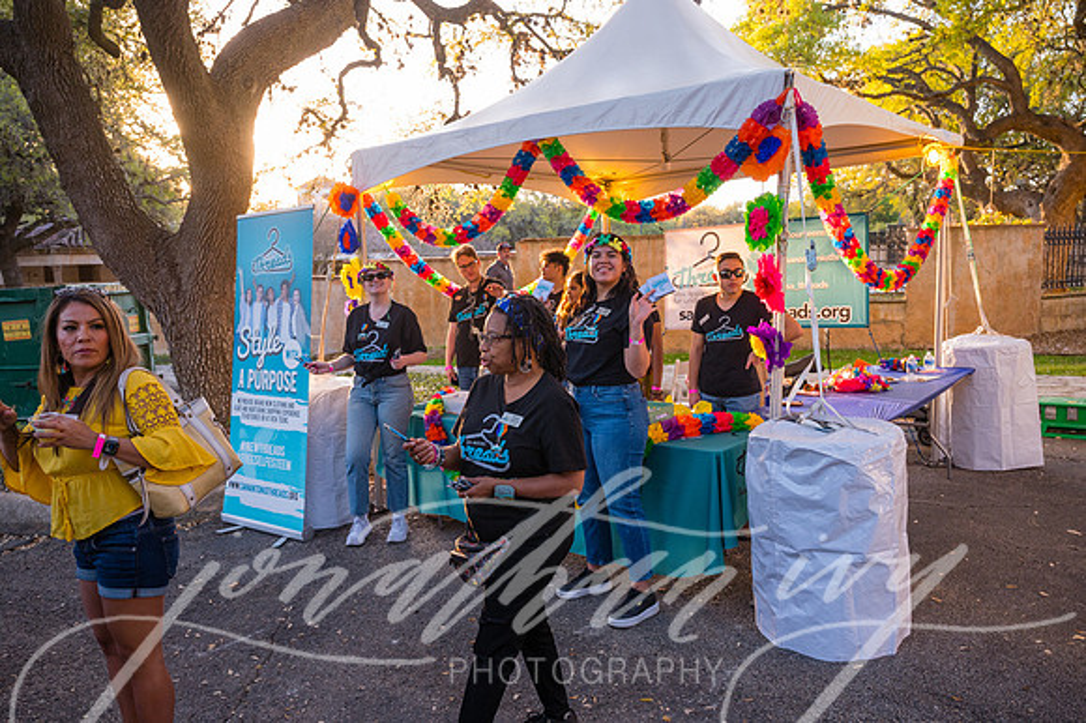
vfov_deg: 47.1
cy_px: 362
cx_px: 543
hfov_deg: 66.4
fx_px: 829
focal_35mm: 28
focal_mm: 27.5
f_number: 4
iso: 1250
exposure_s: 1/500
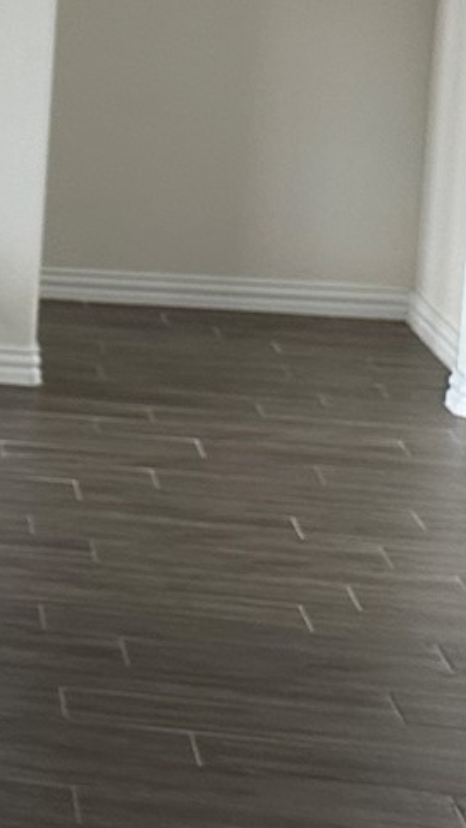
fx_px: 2439
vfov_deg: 19.1
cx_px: -1107
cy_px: 175
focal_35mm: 111
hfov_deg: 8.4
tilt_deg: -8.7
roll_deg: +0.6
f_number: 1.78
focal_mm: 6.86
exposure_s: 1/121
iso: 125
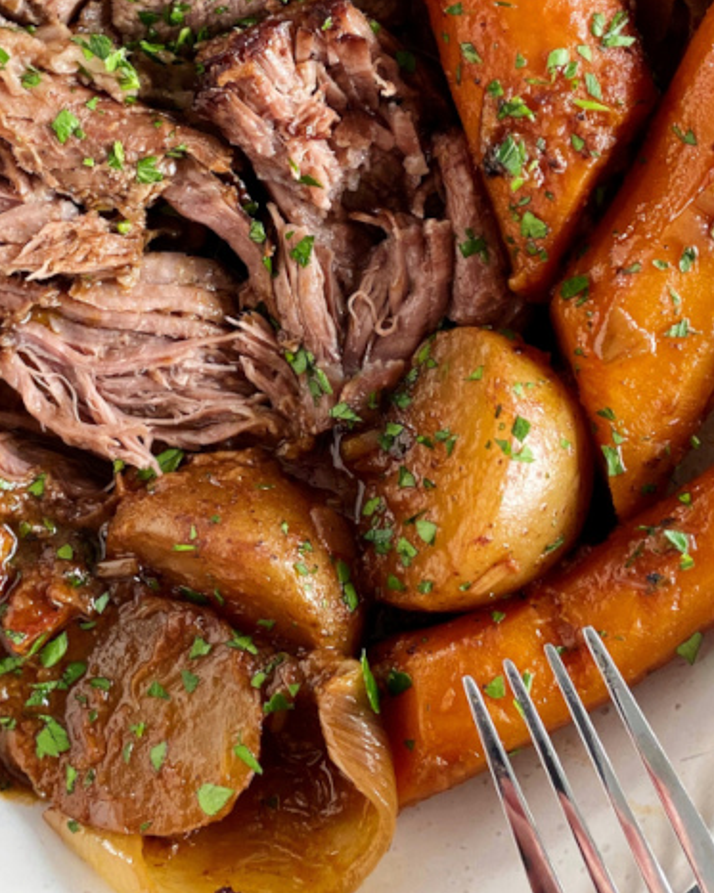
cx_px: 270
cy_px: 262
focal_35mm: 58
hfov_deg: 26.1
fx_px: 1534
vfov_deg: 32.1
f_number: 1.8
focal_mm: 4.25
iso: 125
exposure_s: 1/120
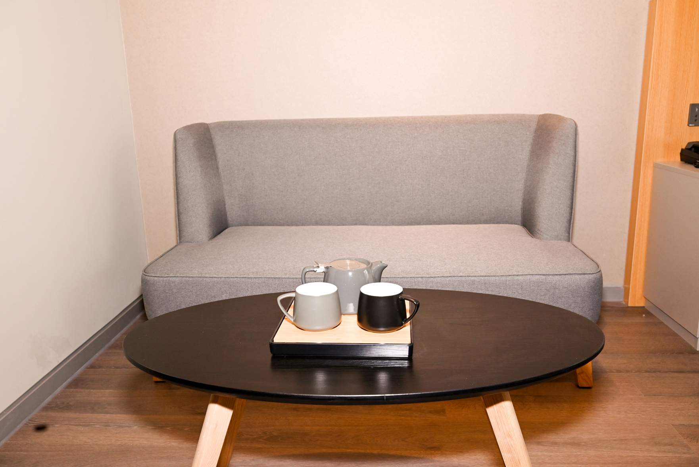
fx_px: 593
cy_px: 234
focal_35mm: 30
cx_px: 350
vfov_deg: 43.0
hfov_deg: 61.1
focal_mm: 30.5
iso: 800
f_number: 8
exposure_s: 1/80
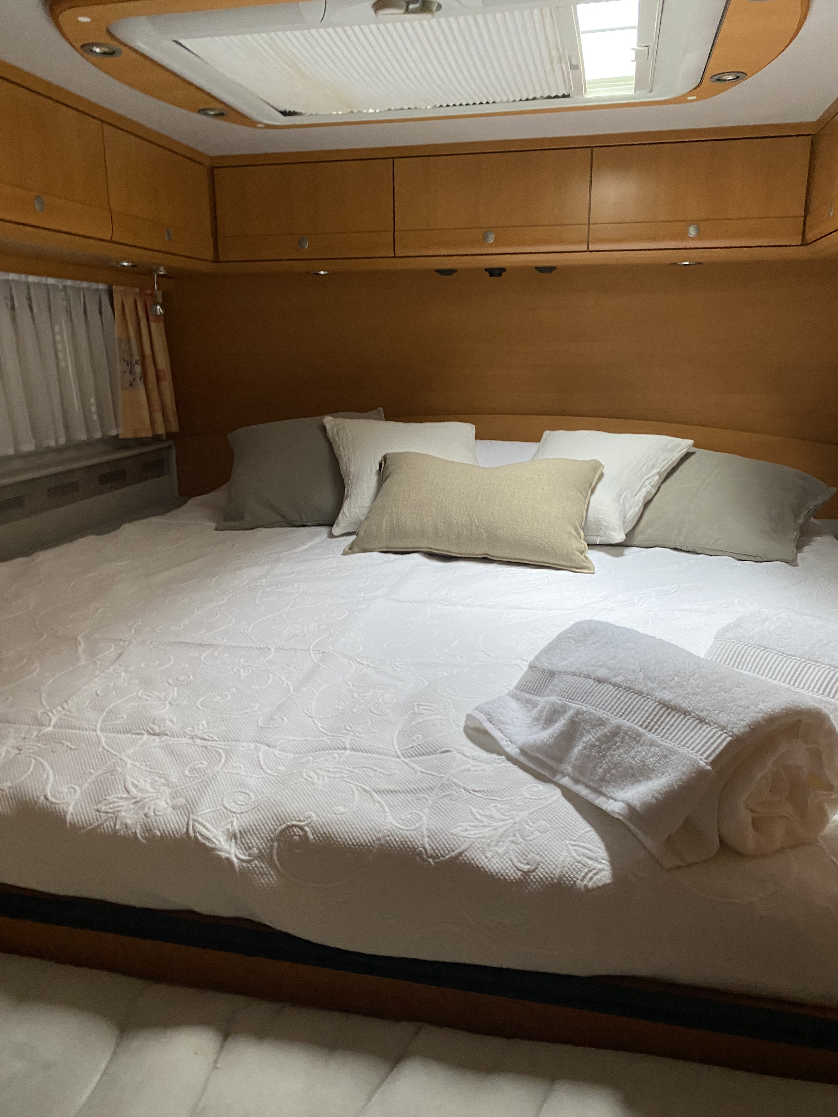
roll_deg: -1.5
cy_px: 558
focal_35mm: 26
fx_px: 839
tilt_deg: -17.8
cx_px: 419
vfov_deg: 67.3
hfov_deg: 53.1
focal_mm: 4.25
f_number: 1.8
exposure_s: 1/51
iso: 250
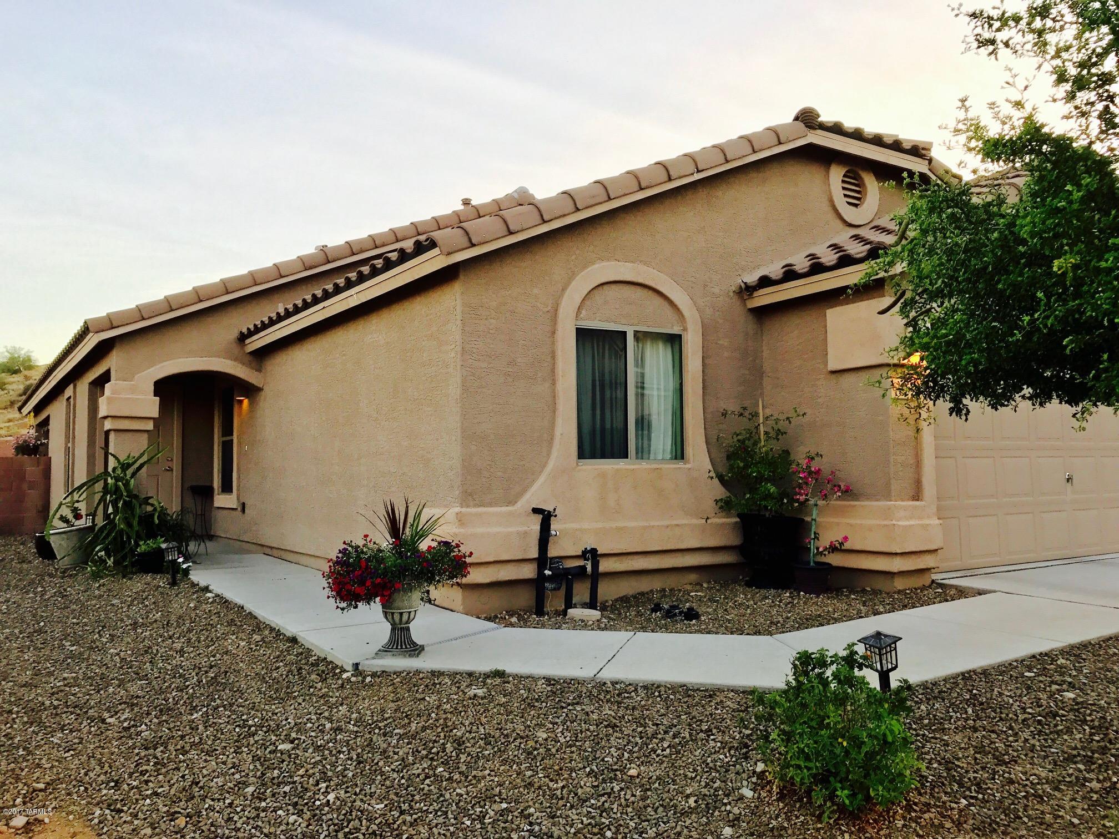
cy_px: 420
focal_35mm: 28
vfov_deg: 49.7
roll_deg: +0.6
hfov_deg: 63.4
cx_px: 560
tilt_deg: +3.8
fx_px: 905
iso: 20
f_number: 1.8
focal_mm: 3.99
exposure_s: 1/123
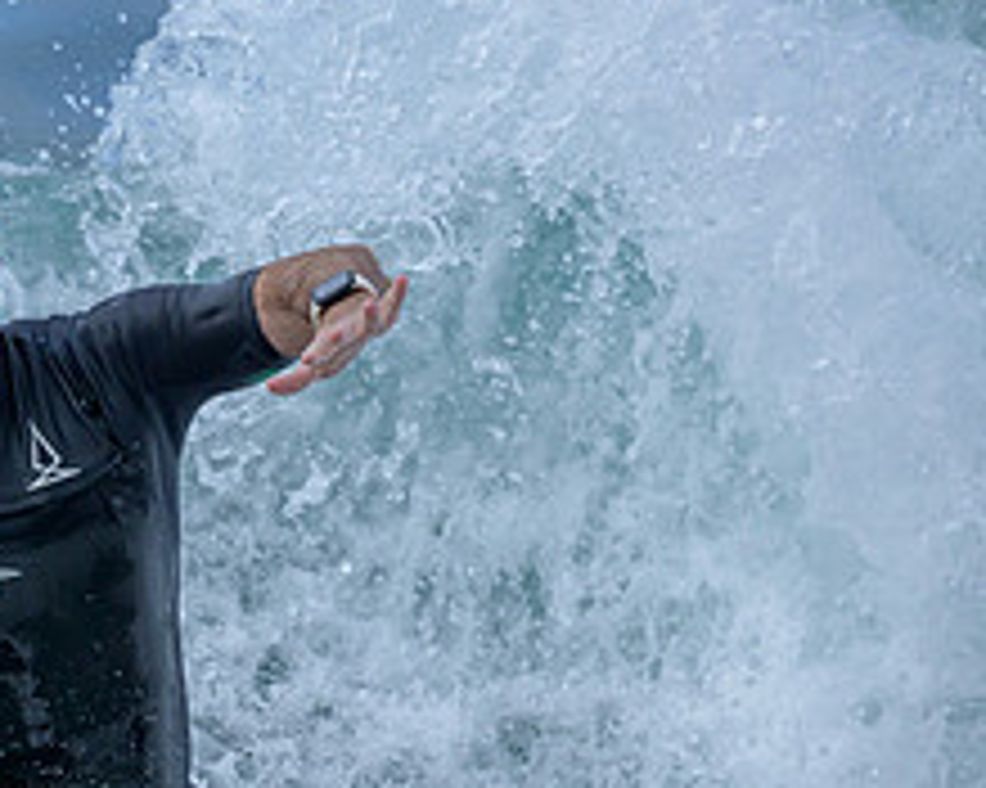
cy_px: 804
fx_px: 57988
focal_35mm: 1988
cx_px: -50
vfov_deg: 0.8
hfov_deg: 1.0
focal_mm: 800
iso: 450
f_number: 6.3
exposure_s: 1/2000
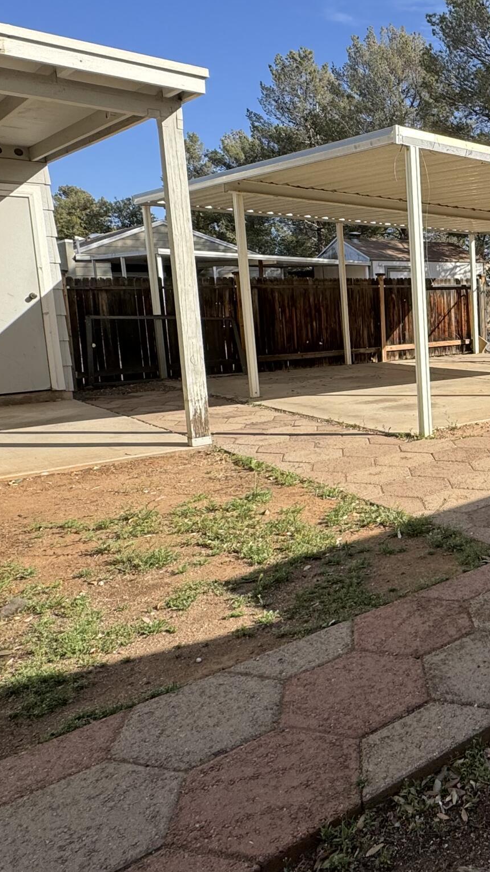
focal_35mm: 30
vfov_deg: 64.1
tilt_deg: -8.0
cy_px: 385
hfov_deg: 33.2
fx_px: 693
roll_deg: +1.4
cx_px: 559
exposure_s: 1/1236
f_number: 2.2
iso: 50
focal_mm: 2.22
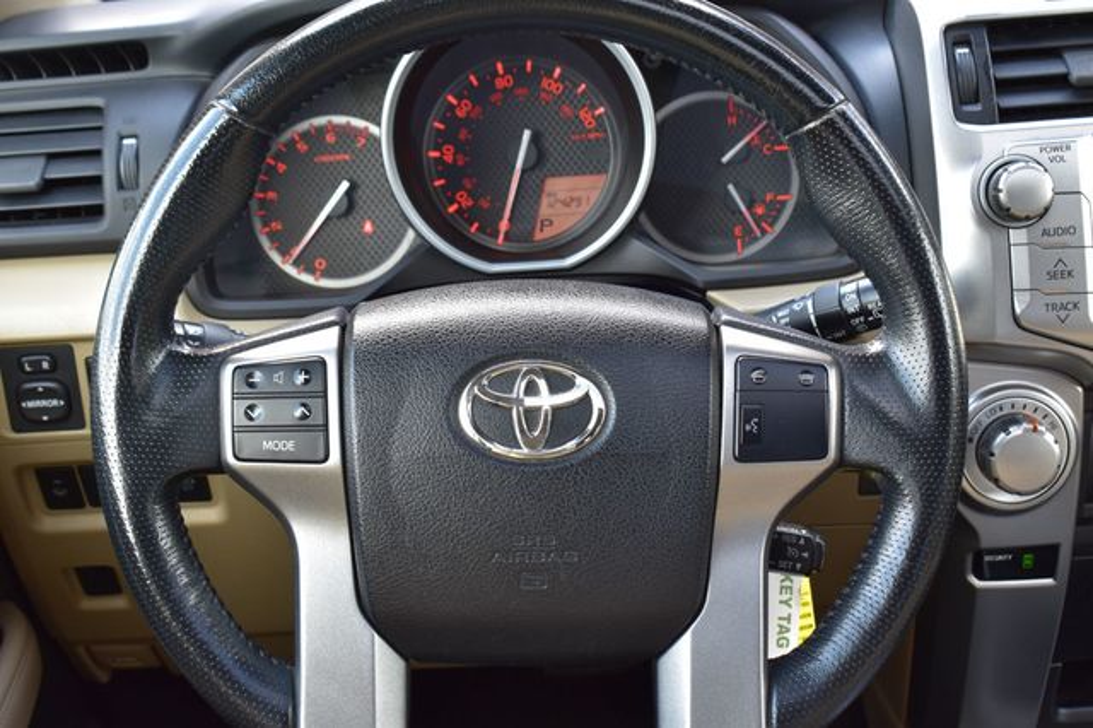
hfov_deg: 36.9
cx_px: 546
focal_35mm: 54
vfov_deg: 25.0
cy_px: 364
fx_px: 1639
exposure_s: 1/50
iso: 400
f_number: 8
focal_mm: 36
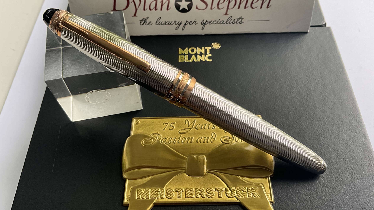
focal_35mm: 32
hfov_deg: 61.0
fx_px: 317
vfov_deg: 36.6
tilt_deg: -56.1
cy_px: 90
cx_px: 189
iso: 64
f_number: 1.8
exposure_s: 1/122
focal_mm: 3
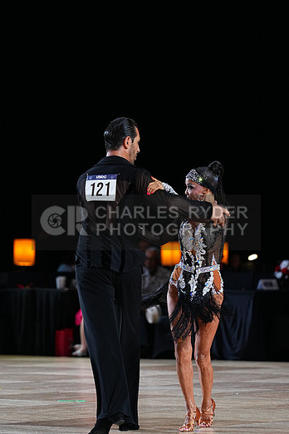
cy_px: 223
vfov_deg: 9.8
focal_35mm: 211
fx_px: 2541
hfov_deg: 6.5
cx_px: 147
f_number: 4
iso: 1600
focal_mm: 190
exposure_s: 1/500
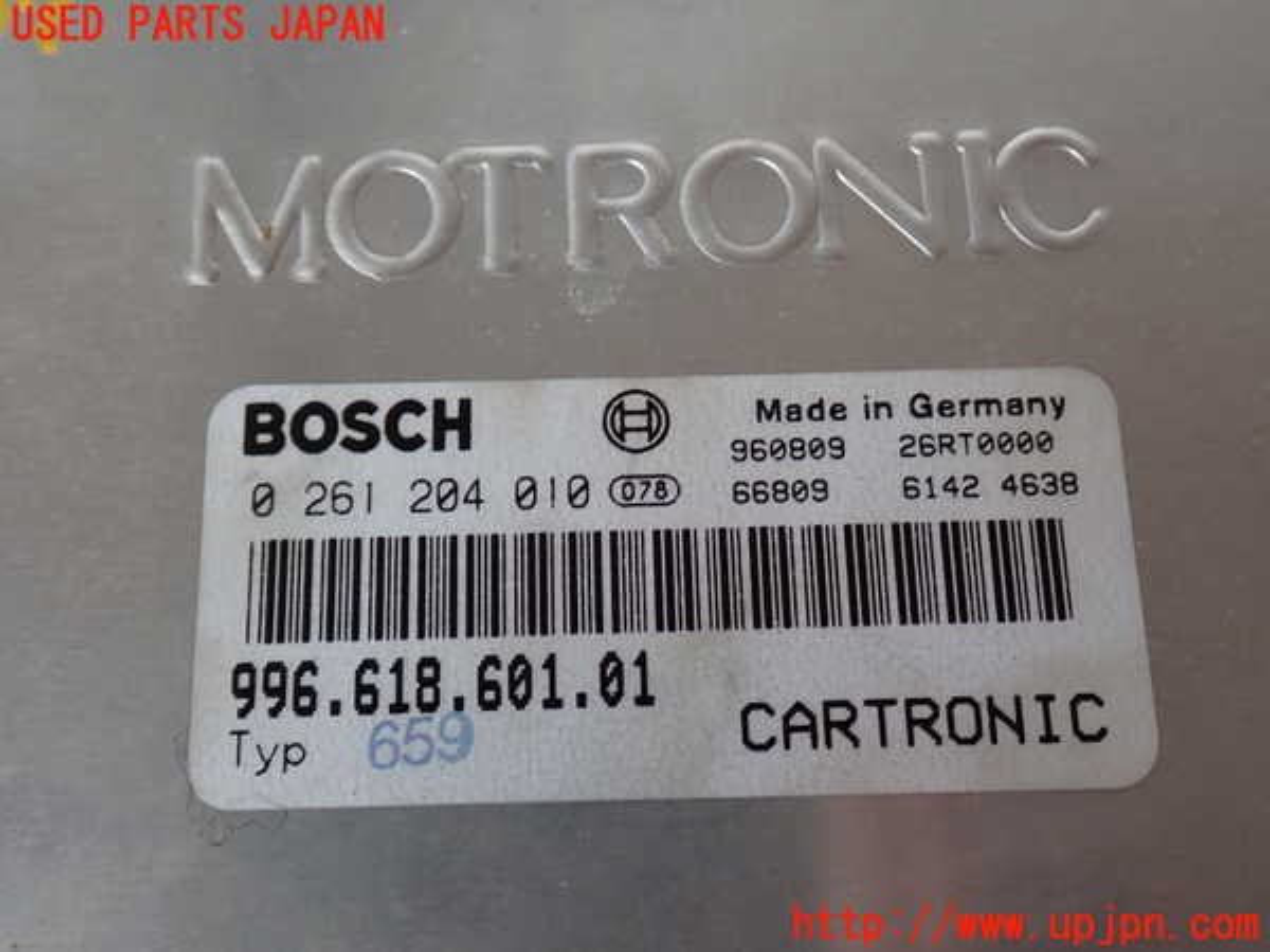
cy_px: 476
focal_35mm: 38
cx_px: 635
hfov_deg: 49.0
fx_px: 1394
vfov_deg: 37.7
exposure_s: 1/80
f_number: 2.7
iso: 160
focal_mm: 6.83
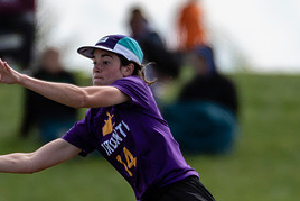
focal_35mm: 1723
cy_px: 156
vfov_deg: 0.8
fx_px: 14365
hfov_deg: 1.2
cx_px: 208
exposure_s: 1/1250
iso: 110
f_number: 4
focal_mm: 400
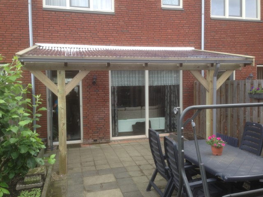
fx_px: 251
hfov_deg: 55.4
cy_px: 98
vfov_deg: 42.9
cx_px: 132
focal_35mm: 33
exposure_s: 1/149
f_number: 2.4
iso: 50
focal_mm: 4.12
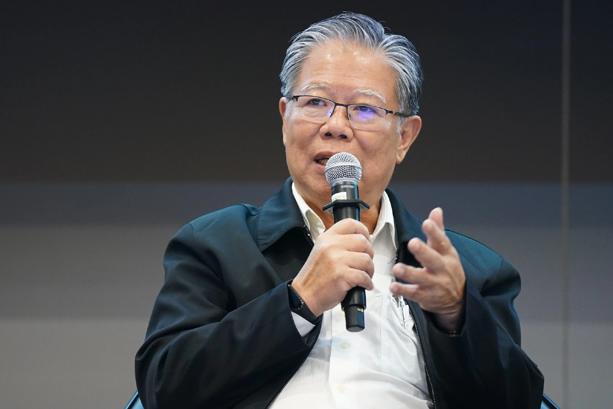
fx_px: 4767
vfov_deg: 4.9
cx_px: 306
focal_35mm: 280
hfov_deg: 7.4
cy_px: 204
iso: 4000
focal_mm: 187
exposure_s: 1/125
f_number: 2.8
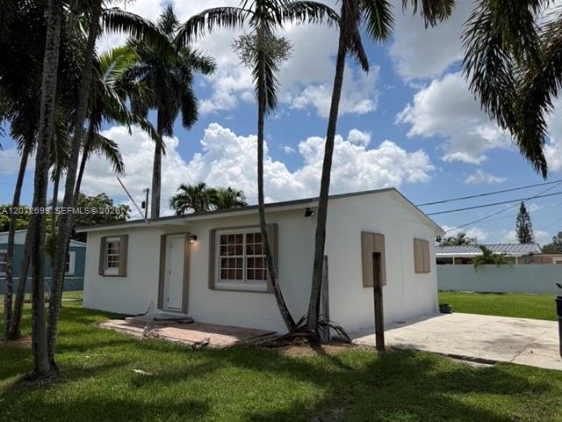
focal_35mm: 24
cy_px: 211
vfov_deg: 56.8
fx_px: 390
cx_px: 281
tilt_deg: +7.3
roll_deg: +1.1
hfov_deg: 71.6
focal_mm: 6.76
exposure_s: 1/9091
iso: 80
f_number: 1.78
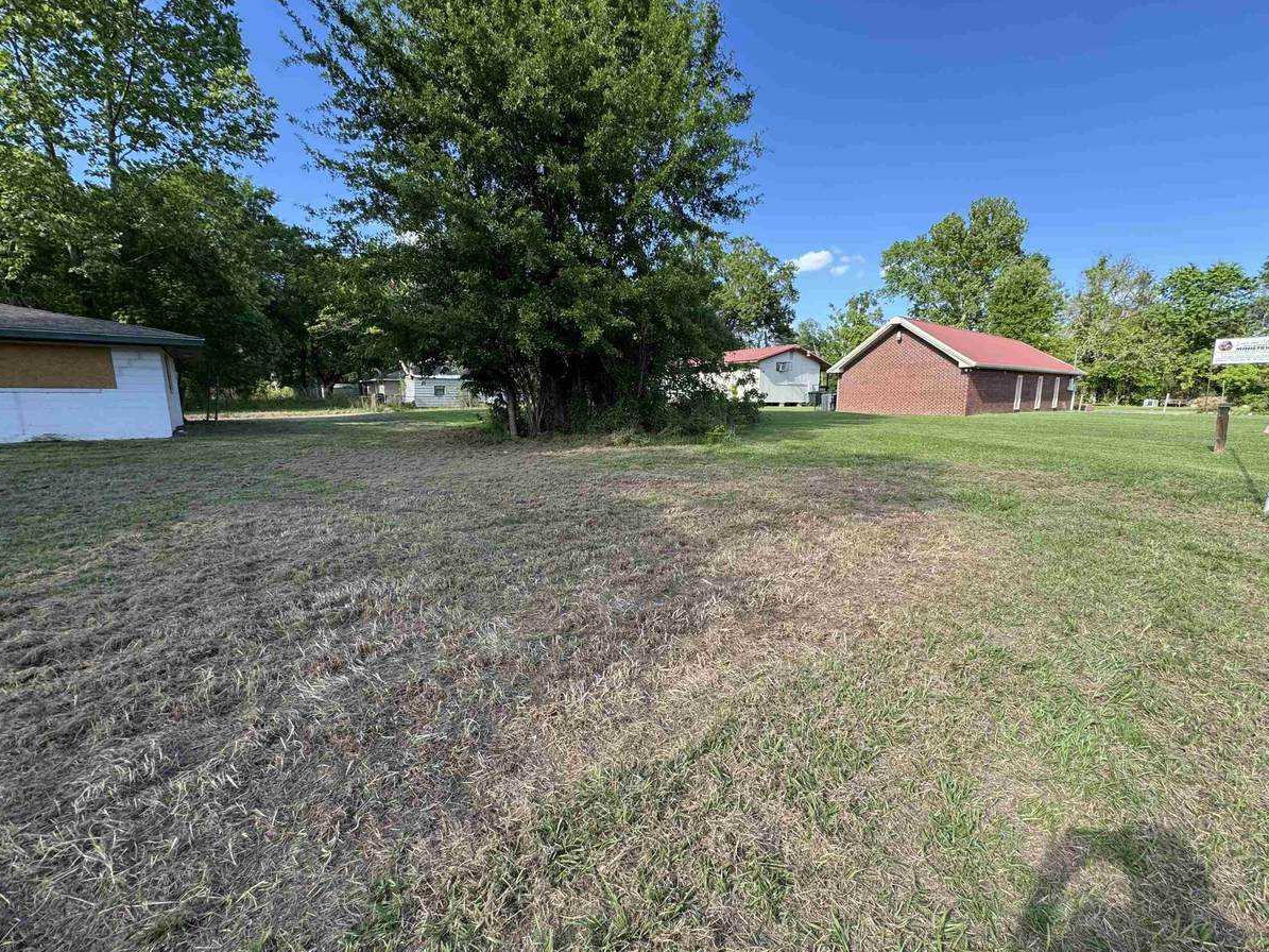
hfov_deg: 98.1
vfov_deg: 81.7
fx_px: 550
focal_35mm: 15
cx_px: 673
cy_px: 492
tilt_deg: -10.0
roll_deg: -0.1
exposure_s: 1/416
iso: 40
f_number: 2.2
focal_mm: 2.22
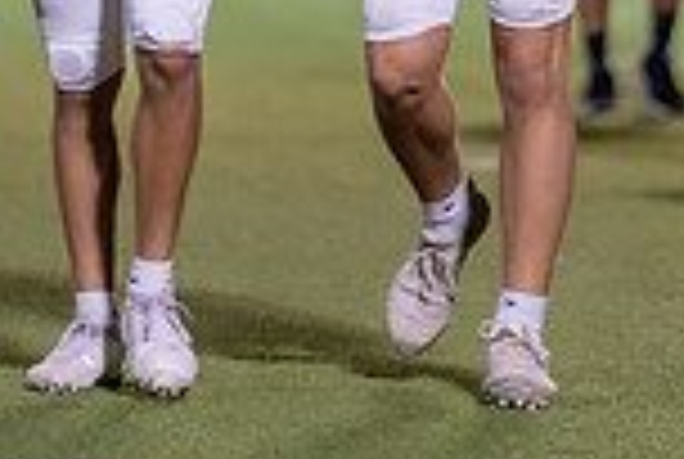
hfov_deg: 2.6
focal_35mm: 787
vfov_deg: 1.8
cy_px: -310
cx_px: 263
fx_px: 14982
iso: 1600
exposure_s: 1/1000
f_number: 1.8
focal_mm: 135
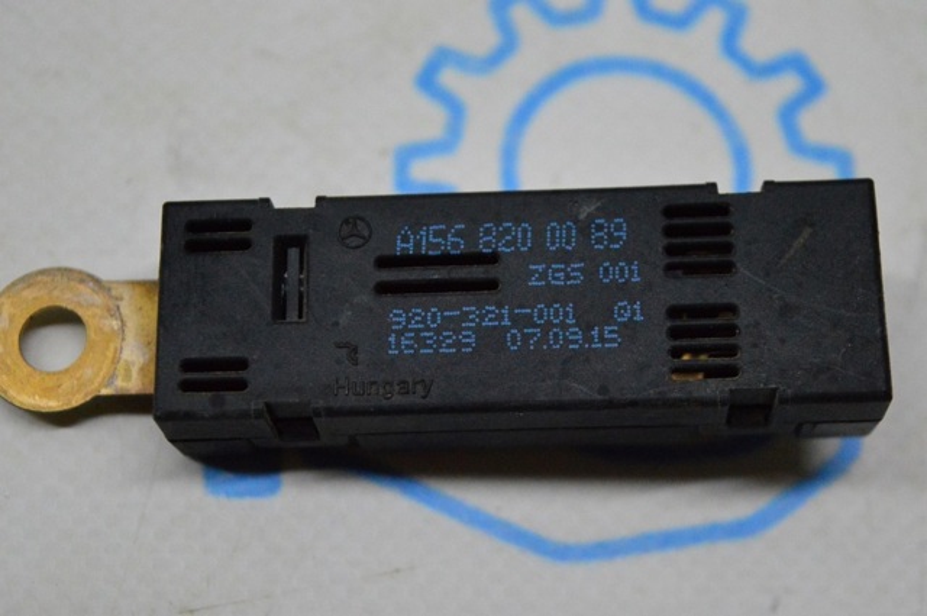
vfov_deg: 18.9
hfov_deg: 28.1
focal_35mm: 72
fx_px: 1852
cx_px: 464
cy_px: 308
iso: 6400
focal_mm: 48
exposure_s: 1/800
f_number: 5.3
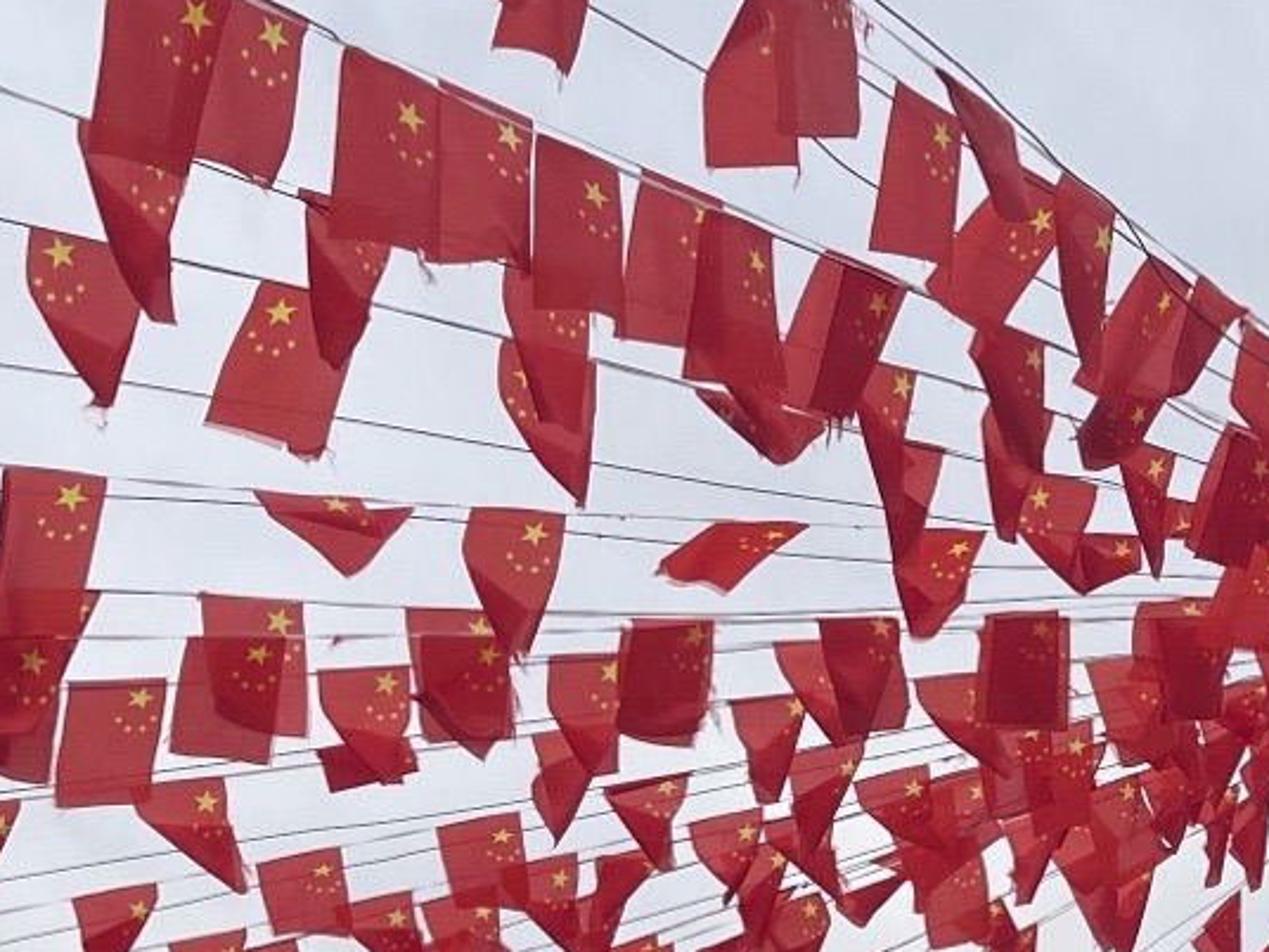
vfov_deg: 15.1
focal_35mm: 97
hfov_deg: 19.3
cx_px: 1435
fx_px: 3556
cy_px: 800
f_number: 1.6
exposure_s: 1/4651
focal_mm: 5.1
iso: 50
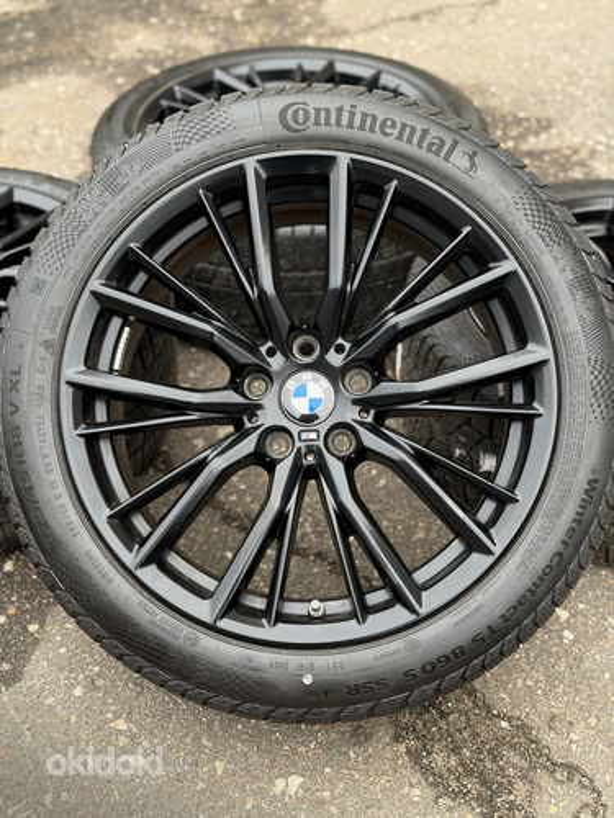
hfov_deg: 30.3
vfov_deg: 39.7
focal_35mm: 48
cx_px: 307
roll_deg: +0.3
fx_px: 1135
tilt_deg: -38.3
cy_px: 409
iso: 200
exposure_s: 1/195
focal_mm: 6.76
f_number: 1.78
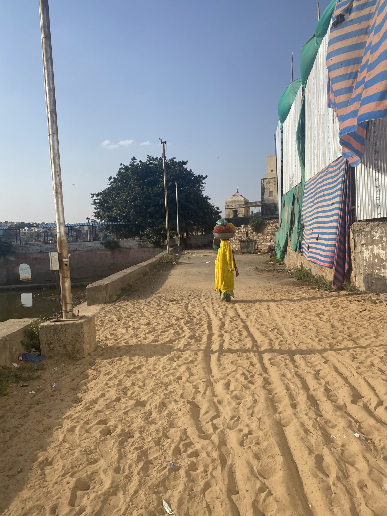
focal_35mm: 28
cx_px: 182
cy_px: 261
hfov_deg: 49.7
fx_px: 417
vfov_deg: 63.4
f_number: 1.8
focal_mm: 4.25
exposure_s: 1/3984
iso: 32
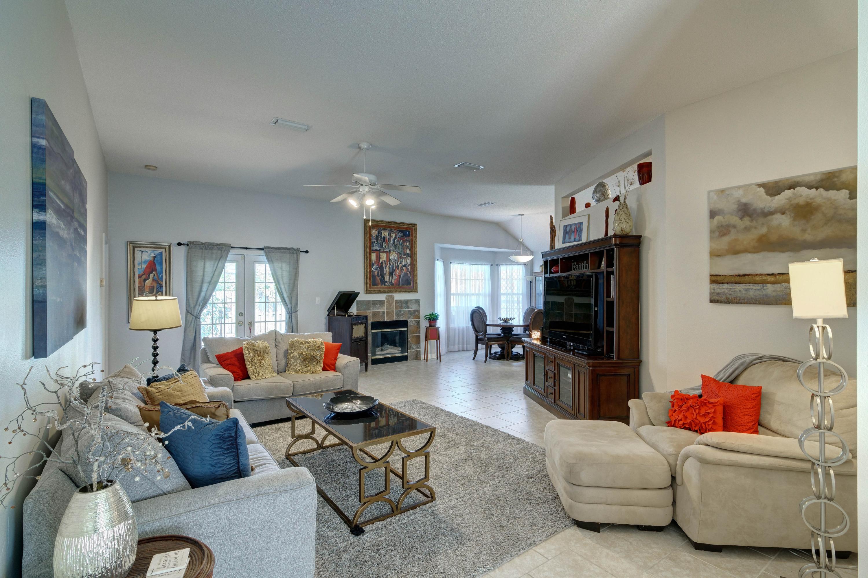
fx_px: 386
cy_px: 289
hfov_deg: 96.7
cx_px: 434
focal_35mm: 16
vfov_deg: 73.7
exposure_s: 1/30
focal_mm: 11
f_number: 8
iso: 400
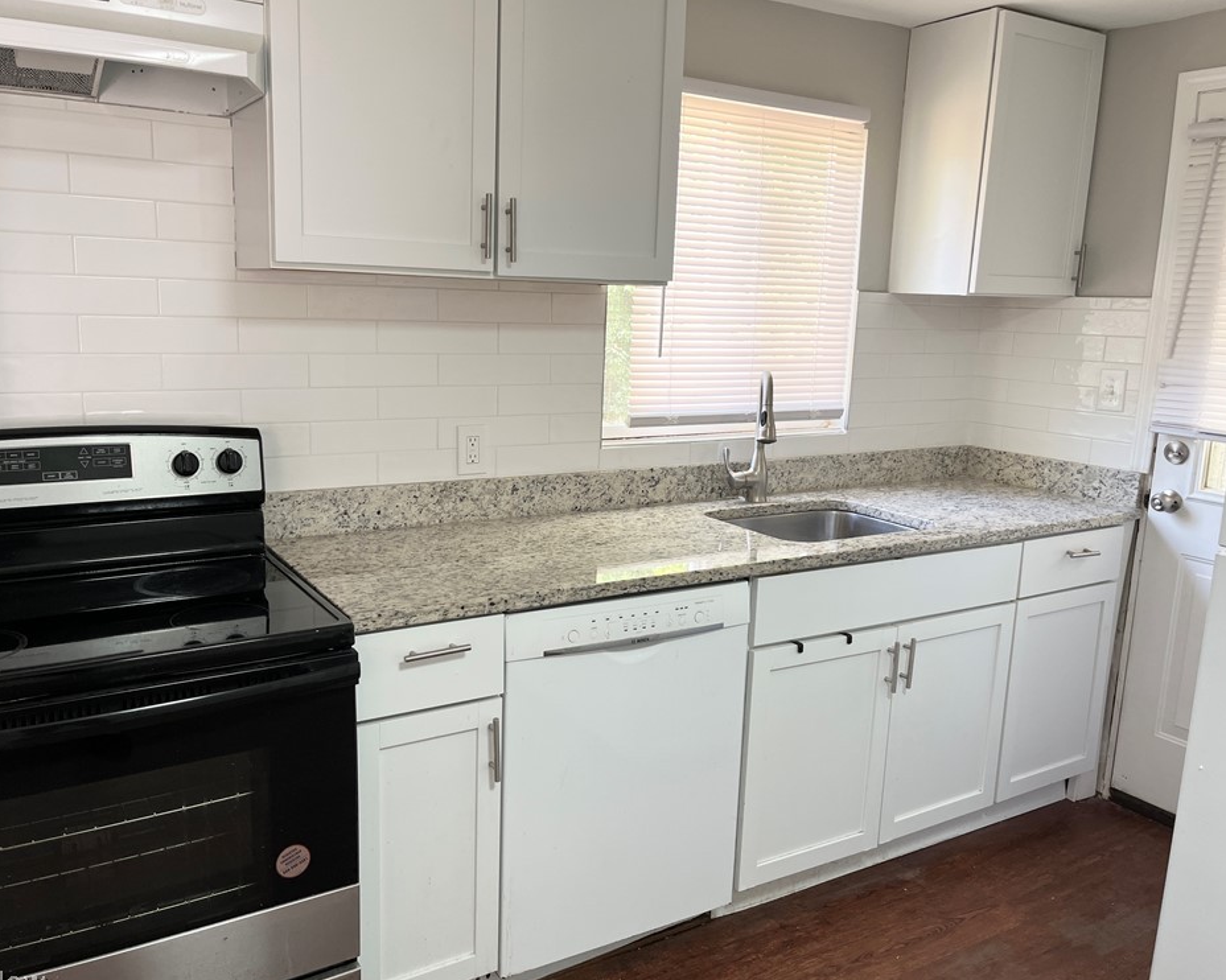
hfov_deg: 62.2
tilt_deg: -10.7
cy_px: 497
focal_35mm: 28
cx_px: 585
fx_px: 1016
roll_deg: -1.4
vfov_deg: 51.5
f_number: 1.6
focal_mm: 5.1
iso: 80
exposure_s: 1/60
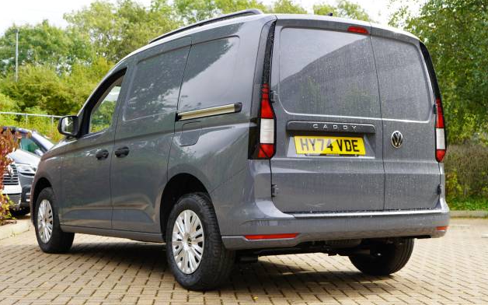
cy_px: 161
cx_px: 246
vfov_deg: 23.7
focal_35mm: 55
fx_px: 725
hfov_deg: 37.2
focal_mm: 35
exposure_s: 1/100
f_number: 6.3
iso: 100
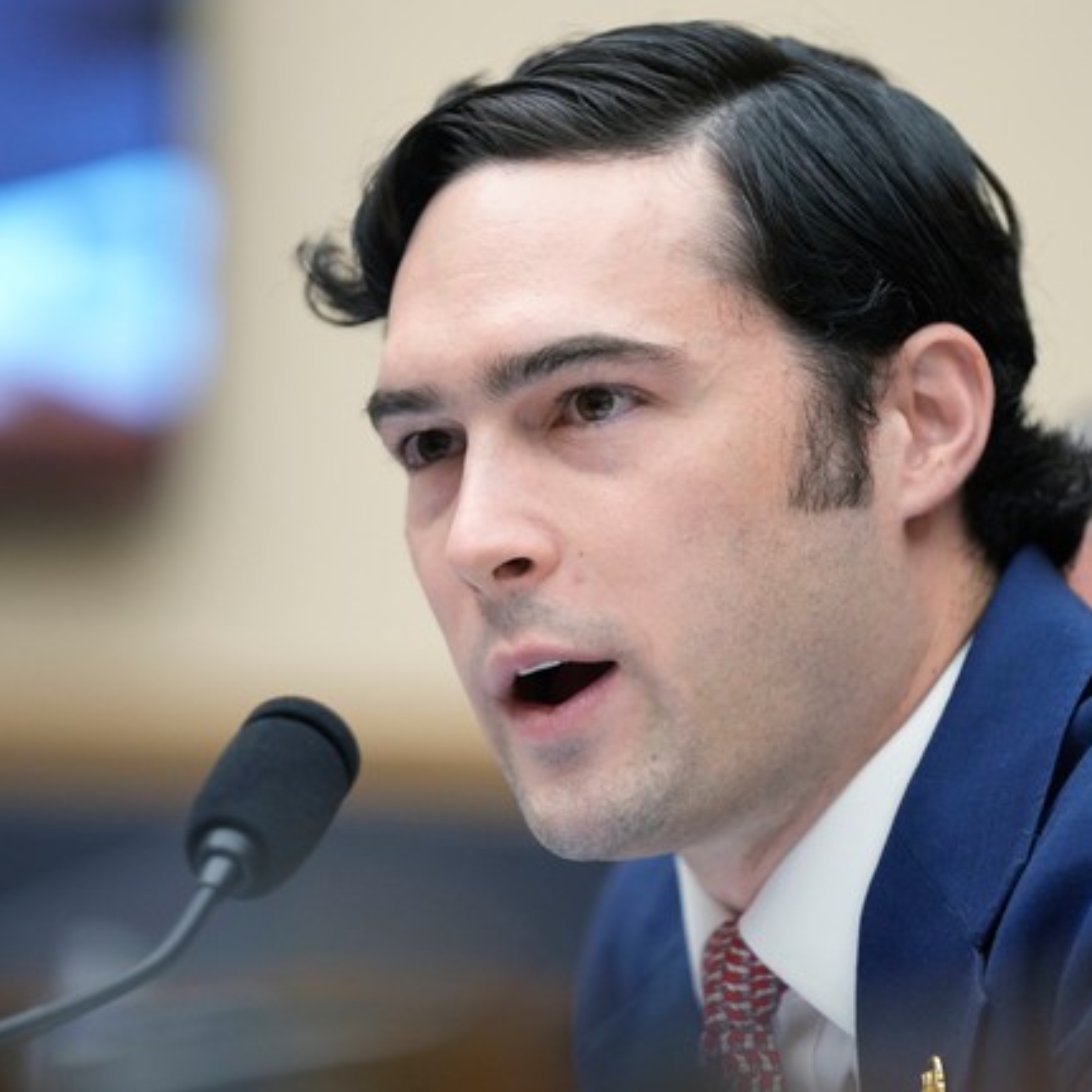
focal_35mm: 232
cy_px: 546
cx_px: 616
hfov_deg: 7.5
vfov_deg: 7.5
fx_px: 8280
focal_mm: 181
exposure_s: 1/500
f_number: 2.8
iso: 2000
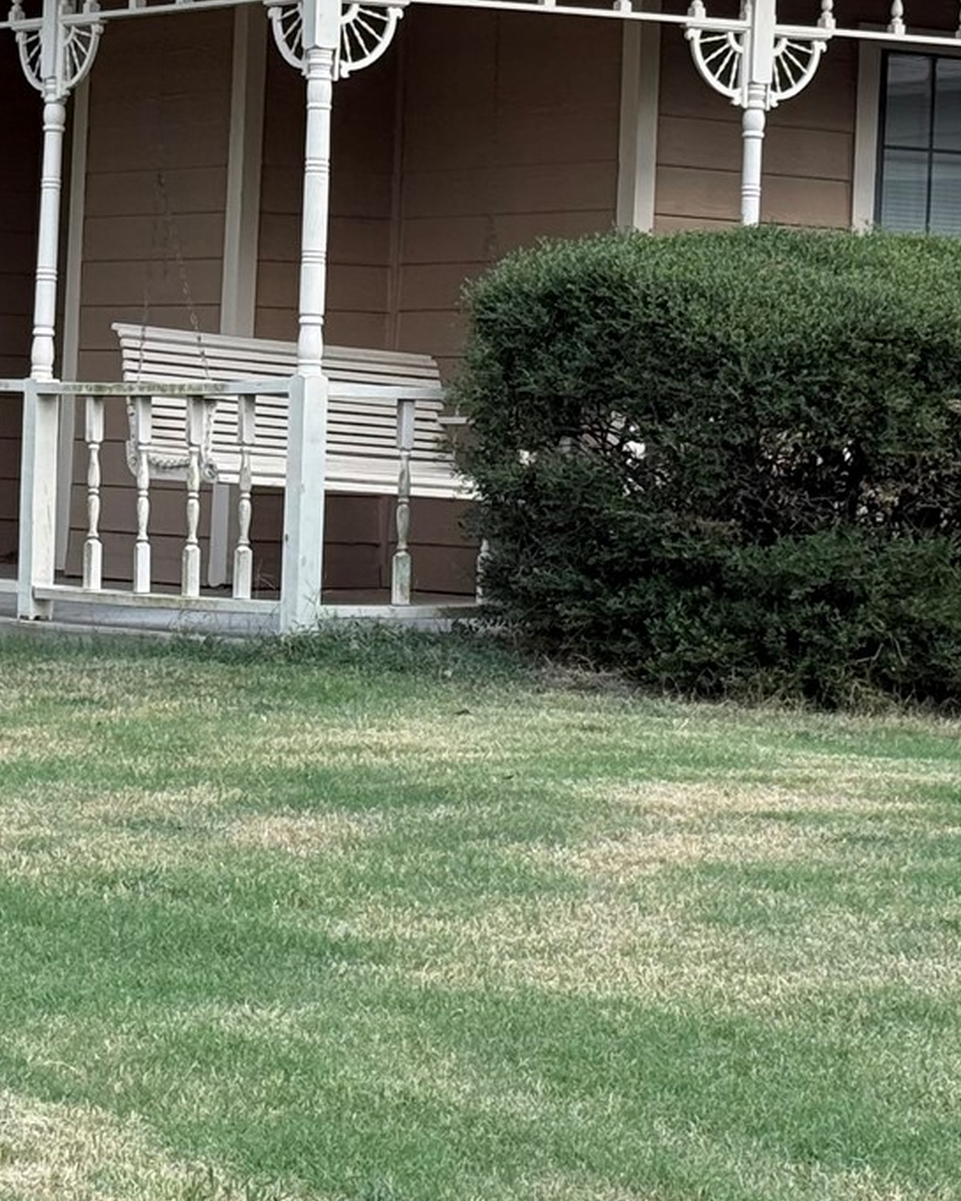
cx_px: 404
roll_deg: -2.4
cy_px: 423
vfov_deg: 14.6
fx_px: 4692
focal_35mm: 132
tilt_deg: +0.3
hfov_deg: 11.7
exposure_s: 1/1055
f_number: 1.78
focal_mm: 6.76
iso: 100
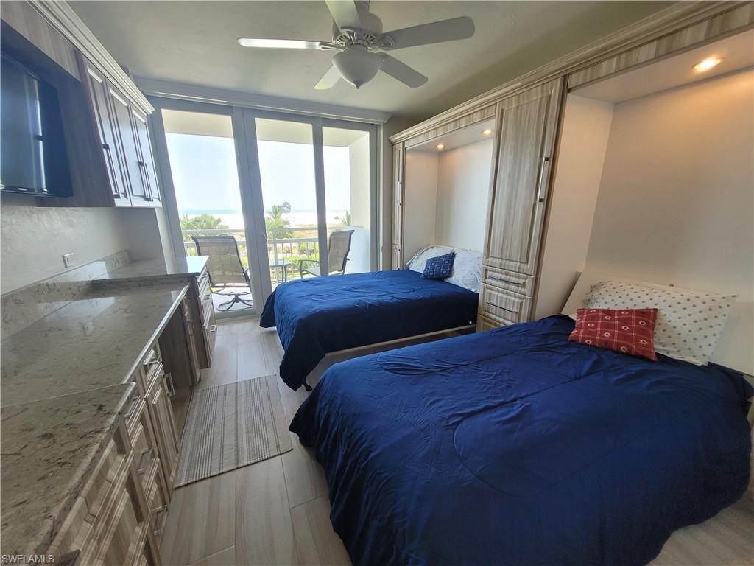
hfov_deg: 106.2
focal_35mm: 13
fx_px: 283
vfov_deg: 89.9
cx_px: 377
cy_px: 283
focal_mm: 1.74
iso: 64
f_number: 2.2
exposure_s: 1/60
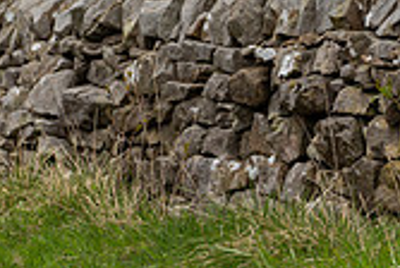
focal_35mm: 478
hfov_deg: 4.3
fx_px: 5321
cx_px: -263
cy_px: -133
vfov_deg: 2.9
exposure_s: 1/640
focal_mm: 138
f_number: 4
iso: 200
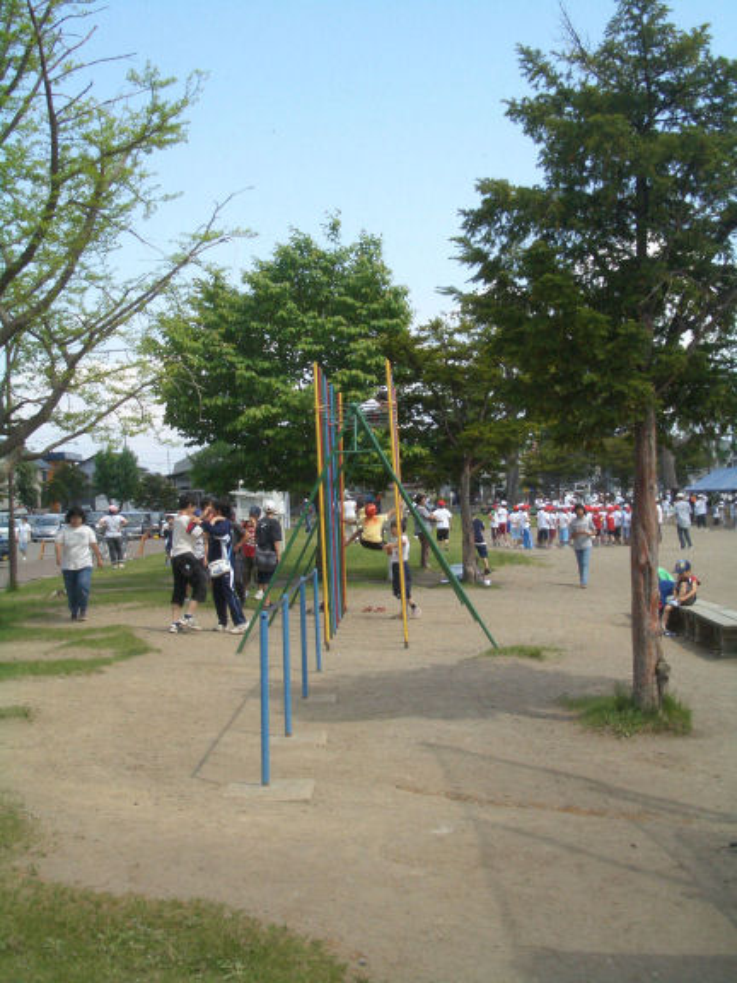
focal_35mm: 49
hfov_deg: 29.7
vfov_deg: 38.9
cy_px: 492
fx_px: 1391
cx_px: 368
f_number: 5
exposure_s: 1/500
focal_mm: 8.2
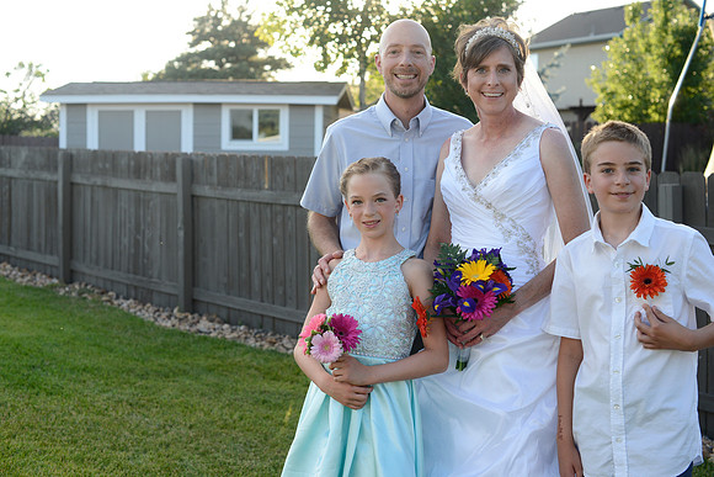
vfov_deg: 27.0
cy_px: 238
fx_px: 992
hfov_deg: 39.6
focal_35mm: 50
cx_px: 357
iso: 400
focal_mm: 50
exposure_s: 1/400
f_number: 4.5
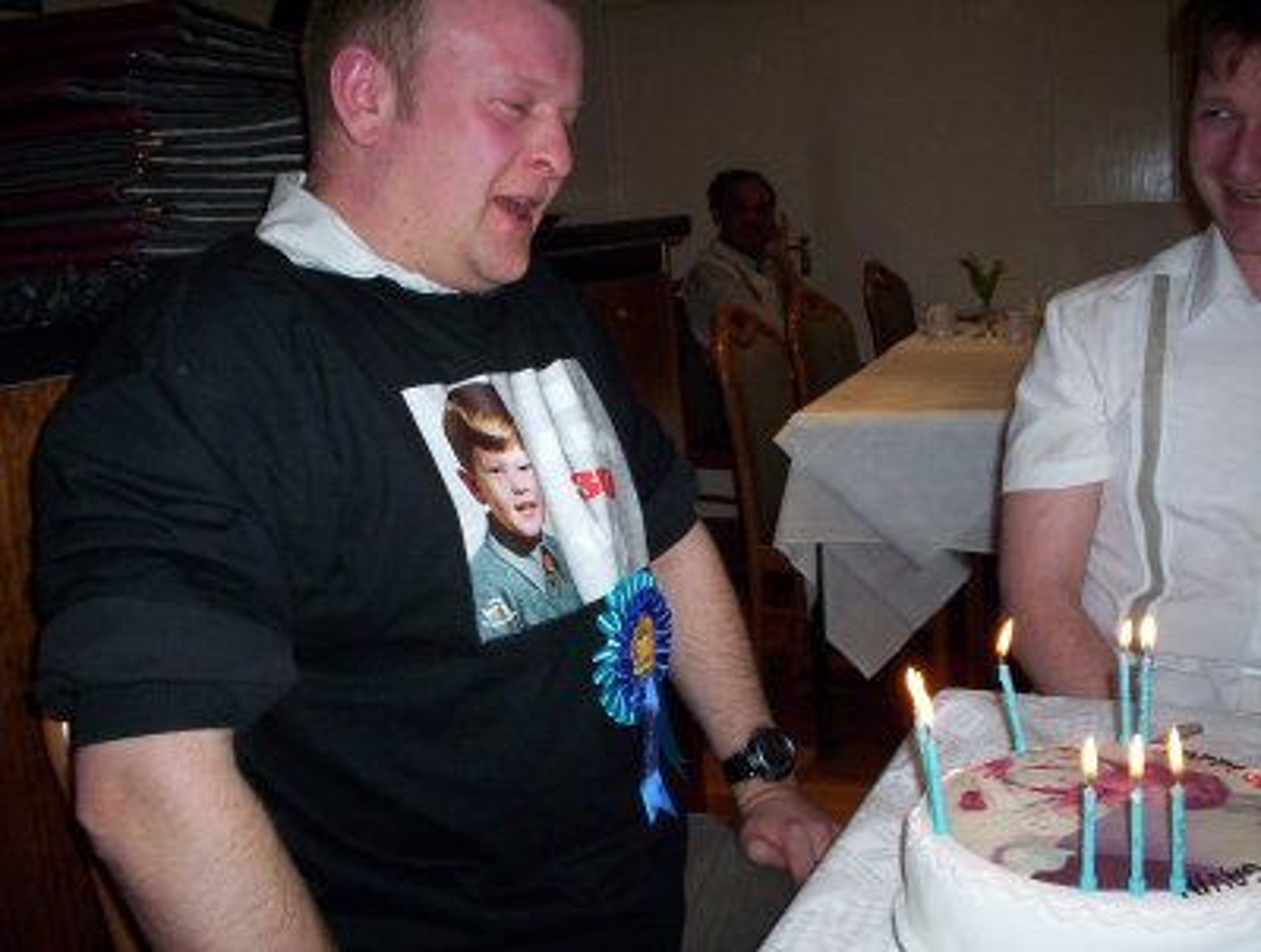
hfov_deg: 48.9
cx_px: 630
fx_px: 1388
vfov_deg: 37.9
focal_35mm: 38
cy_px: 476
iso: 140
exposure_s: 1/60
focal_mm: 4.99
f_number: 4.5
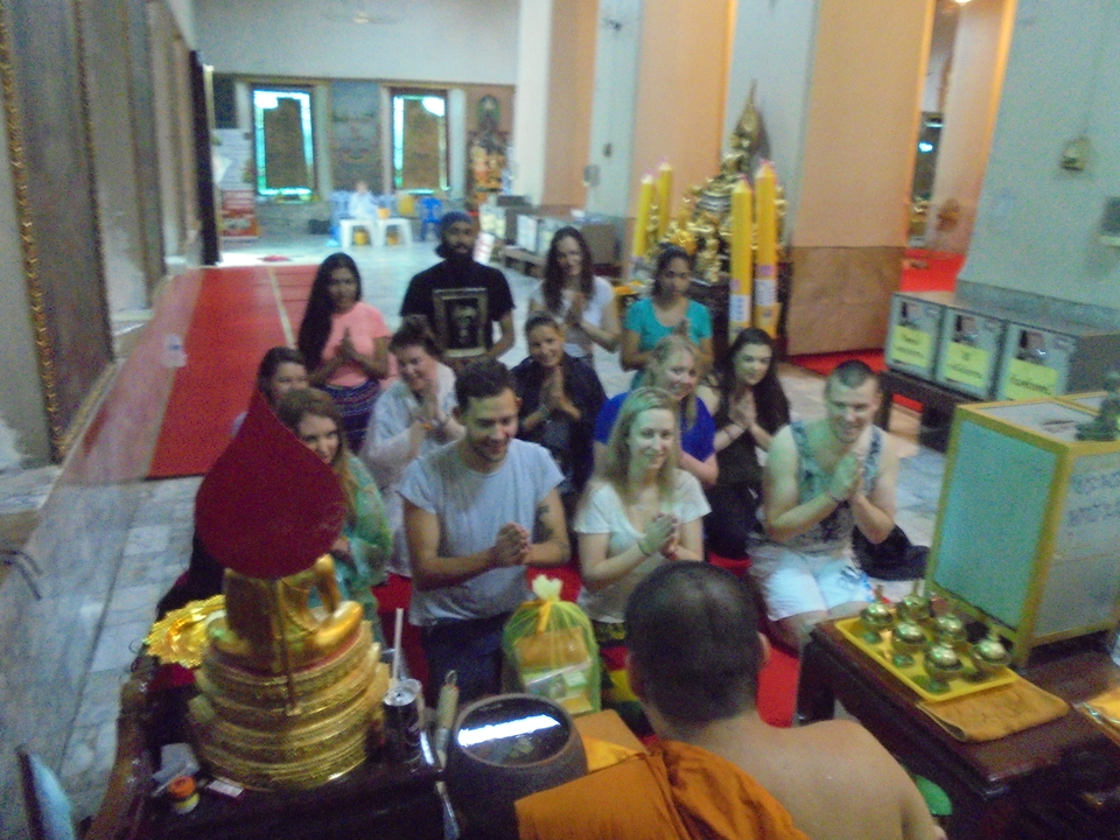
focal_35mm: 26
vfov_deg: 53.1
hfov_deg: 67.3
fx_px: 841
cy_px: 420
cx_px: 560
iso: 800
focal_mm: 4.6
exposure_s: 1/8
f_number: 3.5
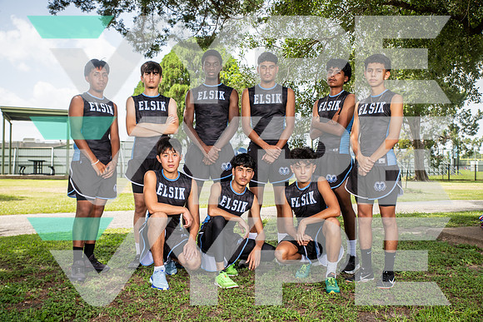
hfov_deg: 53.1
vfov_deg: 36.9
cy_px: 161
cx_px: 242
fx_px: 483
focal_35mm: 36
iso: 250
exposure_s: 1/500
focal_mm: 36
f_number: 6.3
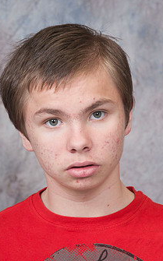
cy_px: 146
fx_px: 1345
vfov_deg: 11.1
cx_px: 71
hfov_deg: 6.9
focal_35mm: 189
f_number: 5.6
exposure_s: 1/125
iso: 200
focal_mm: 92
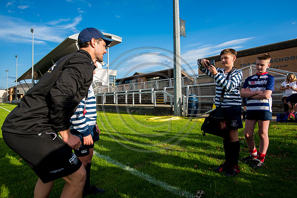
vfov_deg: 62.0
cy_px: 99
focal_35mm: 20
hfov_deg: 84.0
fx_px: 165
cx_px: 148
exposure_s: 1/640
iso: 400
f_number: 5.6
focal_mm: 20
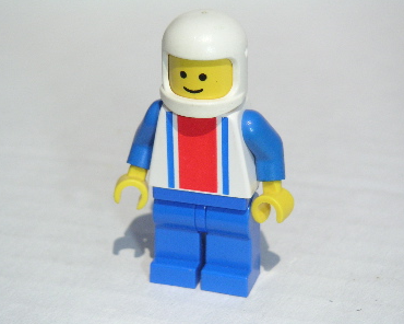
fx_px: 1399
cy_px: 162
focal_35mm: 117
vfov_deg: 13.2
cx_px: 198
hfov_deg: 16.4
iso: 160
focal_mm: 17.1
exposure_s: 1/1000
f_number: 8
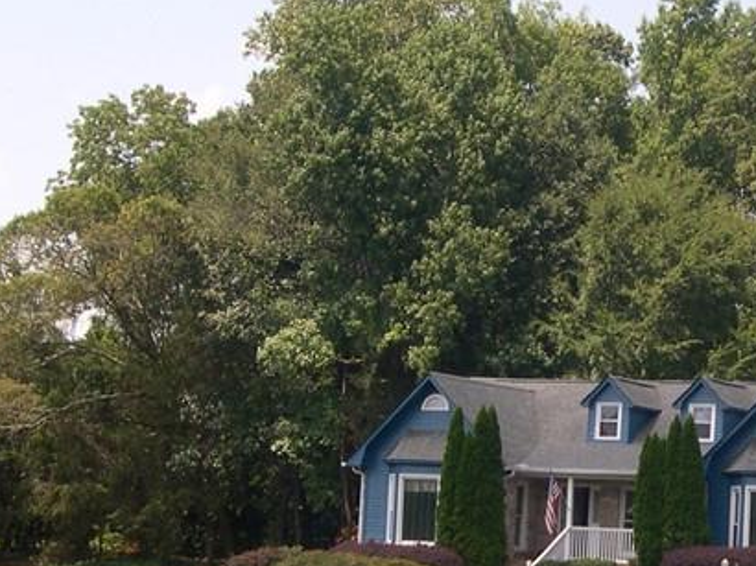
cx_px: 632
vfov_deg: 15.5
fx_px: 2074
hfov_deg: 20.4
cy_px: 378
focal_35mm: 95
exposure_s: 1/98
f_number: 7.6
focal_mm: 8
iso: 100
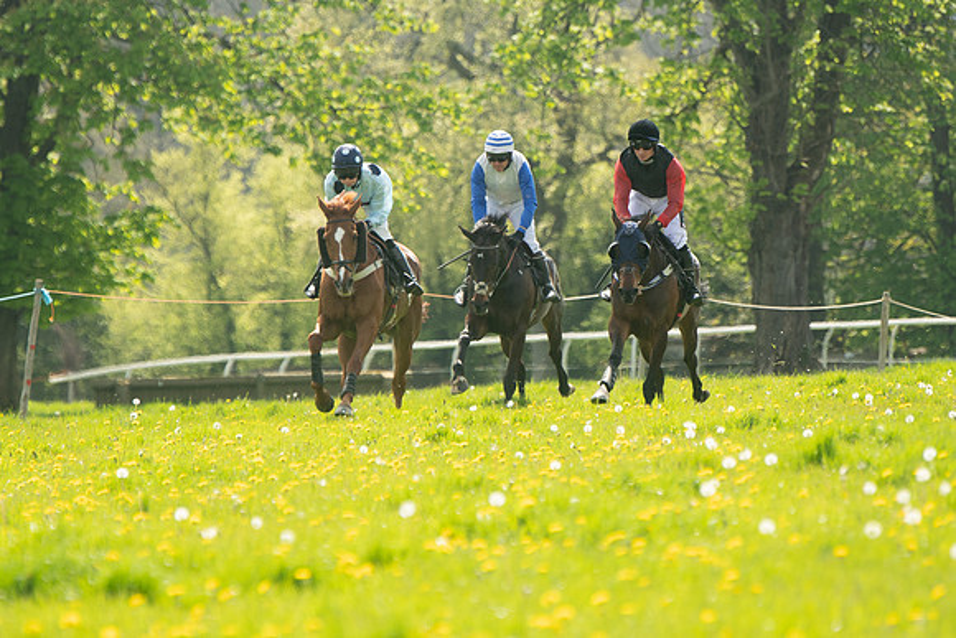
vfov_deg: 3.8
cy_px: 319
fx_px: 9562
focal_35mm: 360
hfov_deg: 5.7
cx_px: 478
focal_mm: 240
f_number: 4
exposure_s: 1/1250
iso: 400
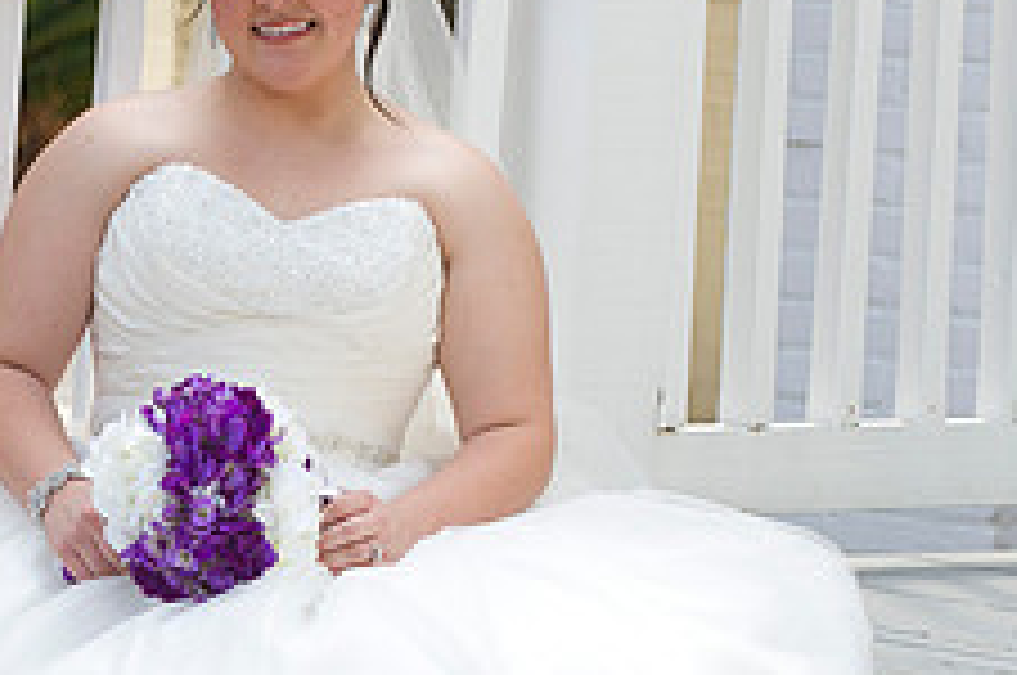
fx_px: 8406
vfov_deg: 4.6
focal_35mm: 298
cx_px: 68
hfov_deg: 6.9
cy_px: 513
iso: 320
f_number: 5
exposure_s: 1/160
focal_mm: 116
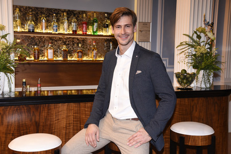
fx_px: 321
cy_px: 77
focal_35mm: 50
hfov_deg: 39.6
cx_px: 116
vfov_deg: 27.0
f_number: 6.3
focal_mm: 50
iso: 2500
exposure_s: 1/80
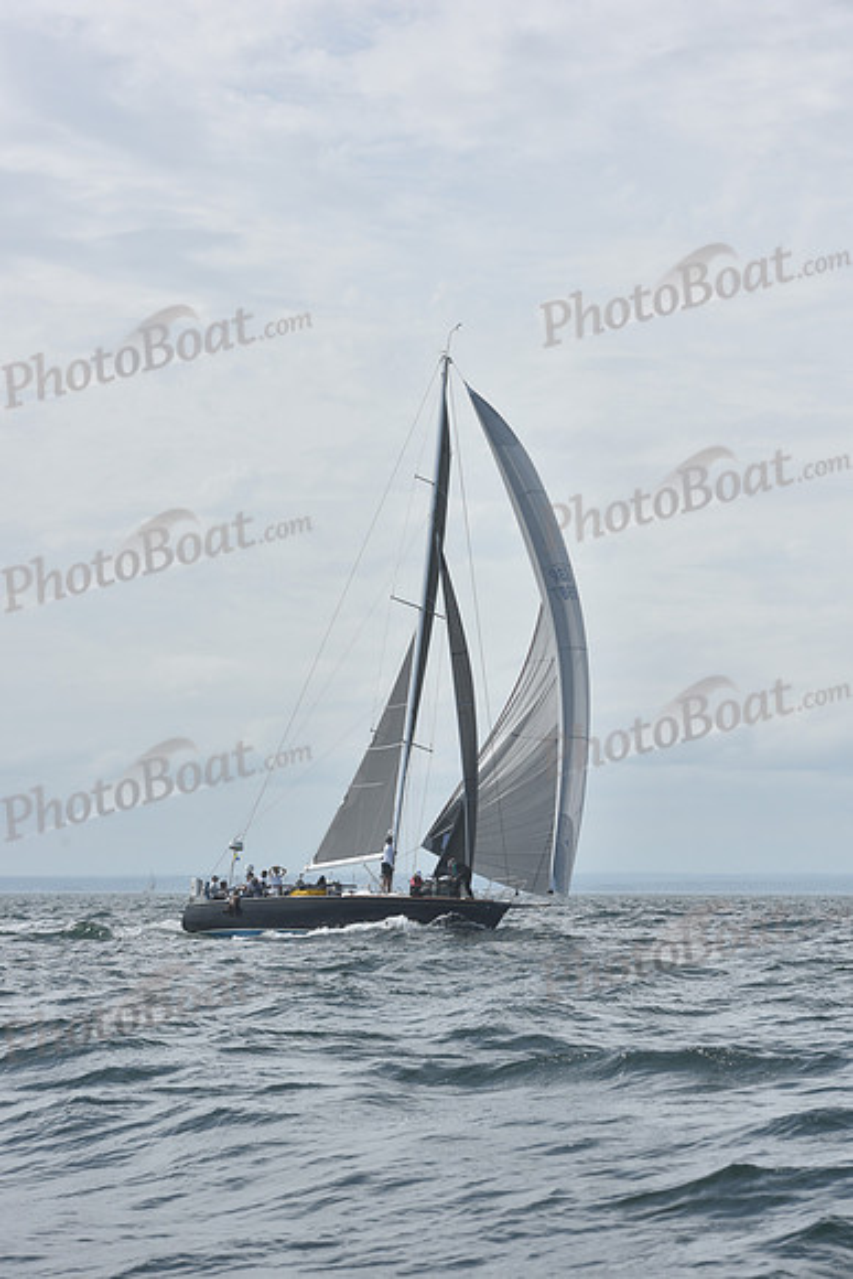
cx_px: 426
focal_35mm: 95
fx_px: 3374
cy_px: 640
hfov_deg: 14.4
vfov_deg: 21.5
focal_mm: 95
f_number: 8
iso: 200
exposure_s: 1/1000
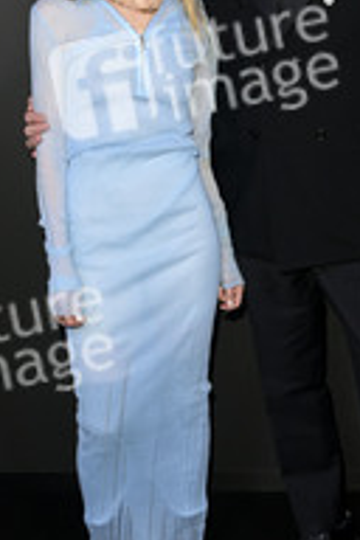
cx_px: 276
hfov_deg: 18.5
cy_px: 214
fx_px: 1095
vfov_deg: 27.6
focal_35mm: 73
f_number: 5.6
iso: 1000
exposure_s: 1/250
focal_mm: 35
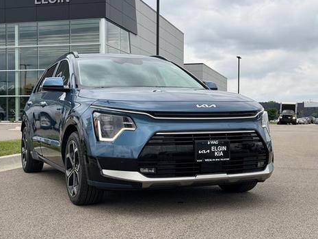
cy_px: 123
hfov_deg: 36.8
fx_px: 478
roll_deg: -0.6
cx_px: 151
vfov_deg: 28.0
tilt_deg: -0.7
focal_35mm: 52
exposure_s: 1/3891
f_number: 1.78
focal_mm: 6.76
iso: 64
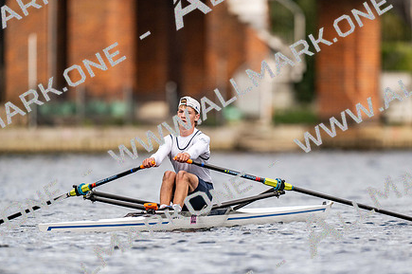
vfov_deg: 1.7
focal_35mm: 801
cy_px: 169
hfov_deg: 2.6
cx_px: 224
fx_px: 9157
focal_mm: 600
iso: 720
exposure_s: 1/2500
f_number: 4
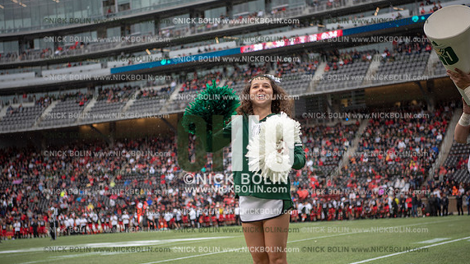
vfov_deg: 18.2
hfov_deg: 31.9
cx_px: 235
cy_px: 154
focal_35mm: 66
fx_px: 822
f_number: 2.8
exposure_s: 1/1000
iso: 250
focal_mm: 62
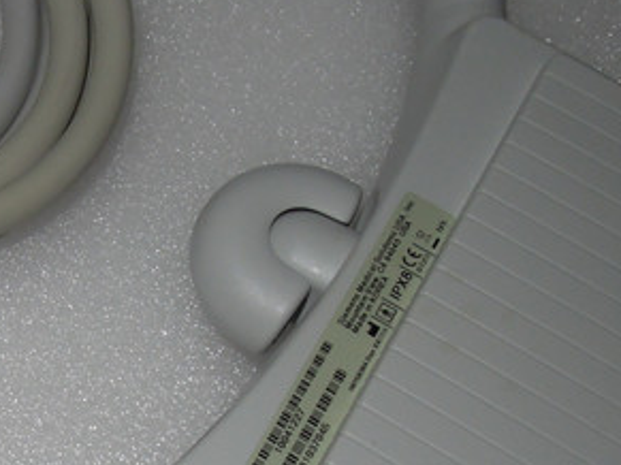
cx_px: 6
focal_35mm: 66
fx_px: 1184
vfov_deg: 21.5
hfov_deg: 27.8
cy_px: 456
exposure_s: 1/30
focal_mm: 4.3
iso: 160
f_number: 8
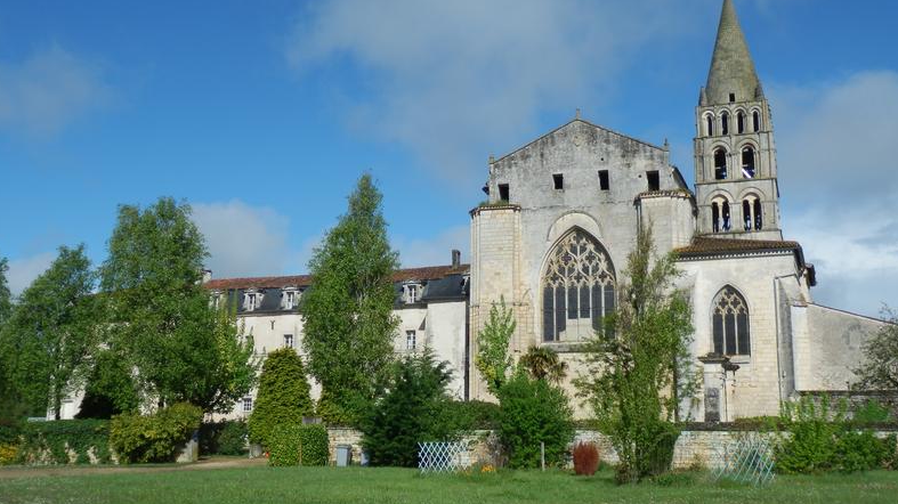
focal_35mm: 41
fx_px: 976
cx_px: 448
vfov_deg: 29.0
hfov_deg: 49.4
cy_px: 247
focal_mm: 6.6
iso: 80
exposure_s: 1/1250
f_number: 3.6
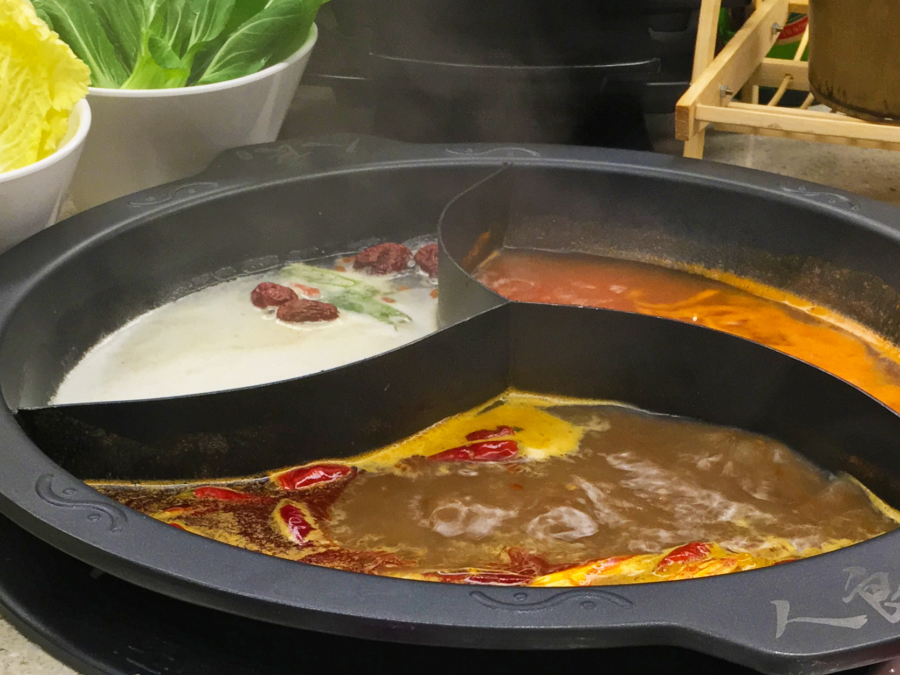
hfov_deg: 27.8
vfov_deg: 20.6
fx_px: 1820
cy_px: 618
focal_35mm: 70
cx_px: 474
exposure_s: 1/30
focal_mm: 4.15
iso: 64
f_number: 2.2
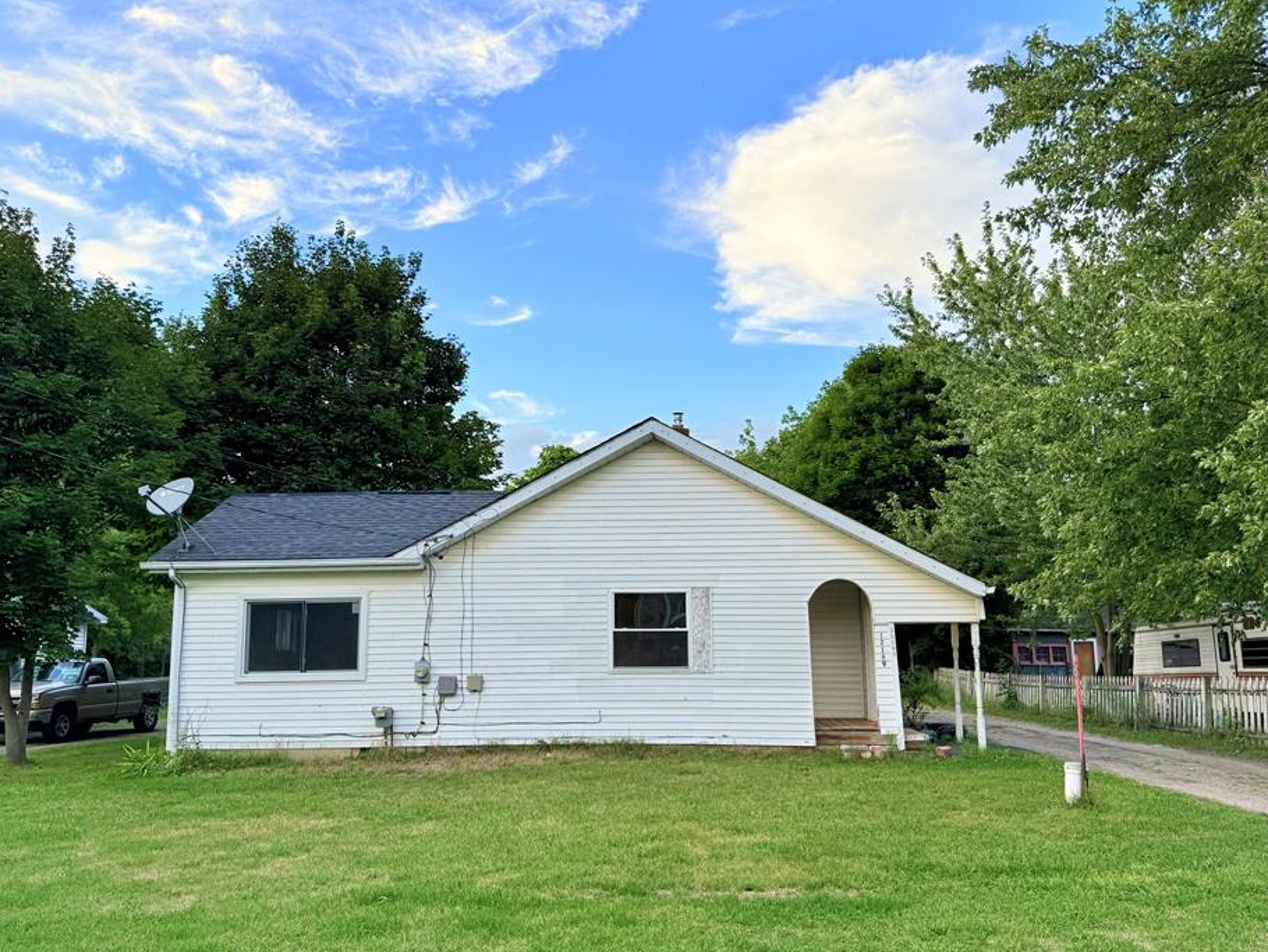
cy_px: 509
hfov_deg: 65.3
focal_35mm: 27
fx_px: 989
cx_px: 624
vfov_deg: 51.3
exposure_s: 1/878
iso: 80
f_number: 1.78
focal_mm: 6.76
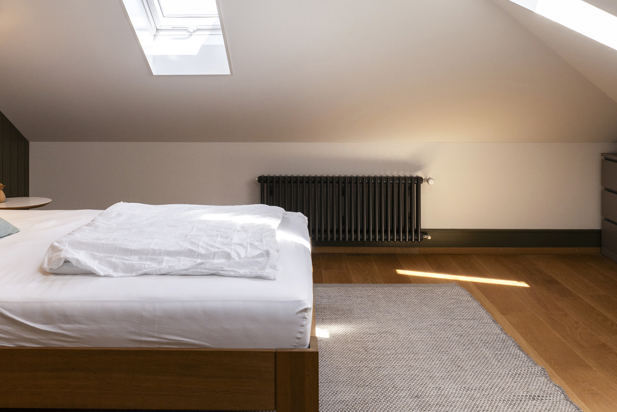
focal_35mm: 41
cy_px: 97
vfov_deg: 31.9
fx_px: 705
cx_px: 273
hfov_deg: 47.2
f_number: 7.1
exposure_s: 1/60
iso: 100
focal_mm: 18.5
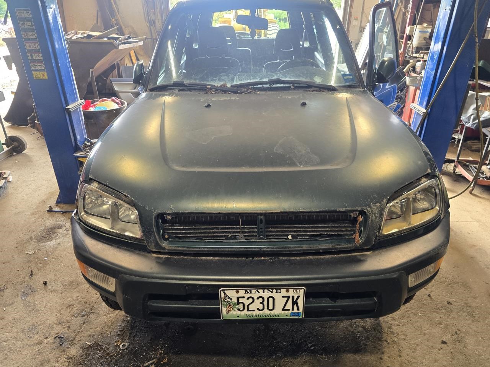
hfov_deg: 73.9
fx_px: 326
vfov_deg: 58.9
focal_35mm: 23
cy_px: 184
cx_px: 245
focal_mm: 6.3
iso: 250
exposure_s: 1/120
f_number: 1.7
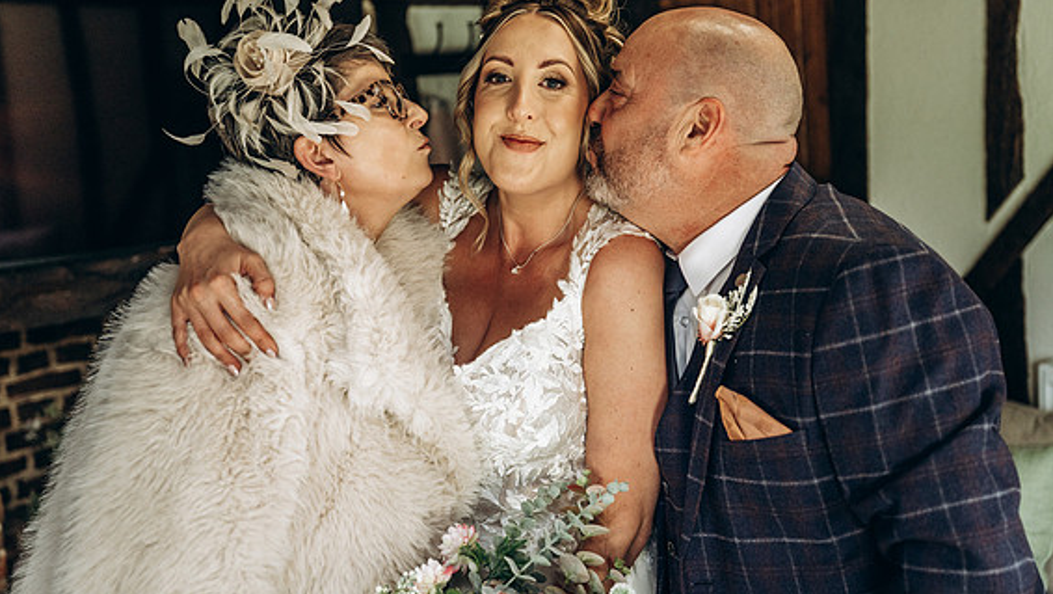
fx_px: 1229
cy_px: 271
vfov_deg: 27.1
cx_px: 521
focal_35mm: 44
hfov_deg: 46.4
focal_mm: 41
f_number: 2.8
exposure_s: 1/160
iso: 800
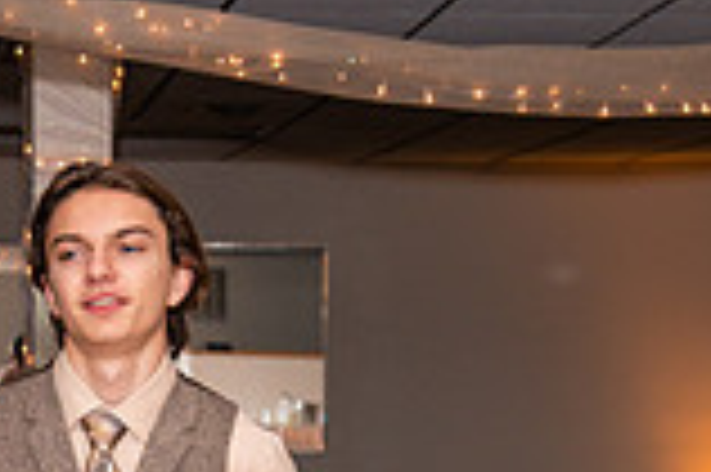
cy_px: 847
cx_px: 158
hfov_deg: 12.8
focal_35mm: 160
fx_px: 3157
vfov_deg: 8.3
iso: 400
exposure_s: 1/250
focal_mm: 42
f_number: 4
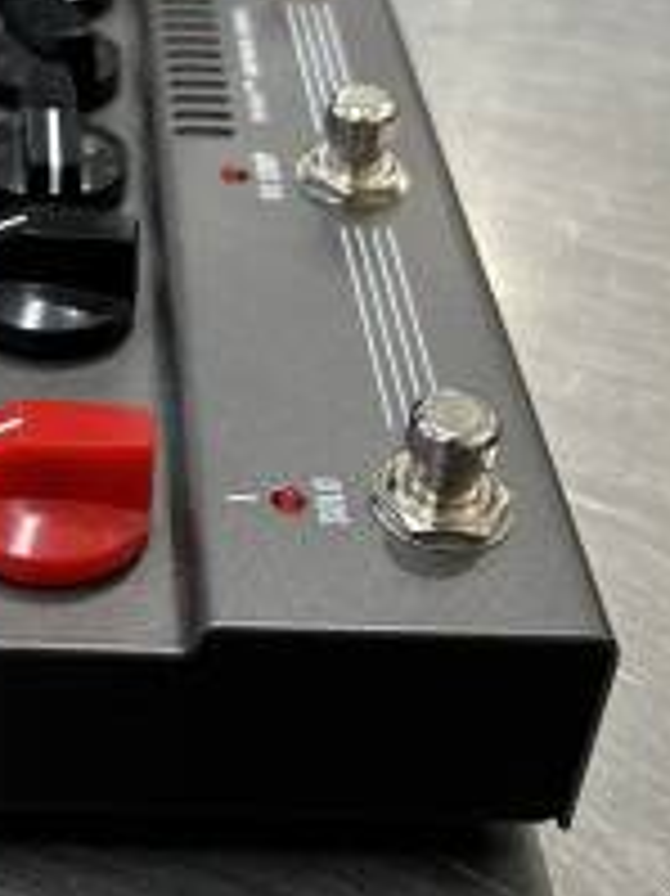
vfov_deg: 28.1
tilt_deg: -31.1
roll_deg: -1.5
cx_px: 18
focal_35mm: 68
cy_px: 203
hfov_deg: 20.9
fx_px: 1757
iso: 80
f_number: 1.5
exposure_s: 1/60
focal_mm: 5.7
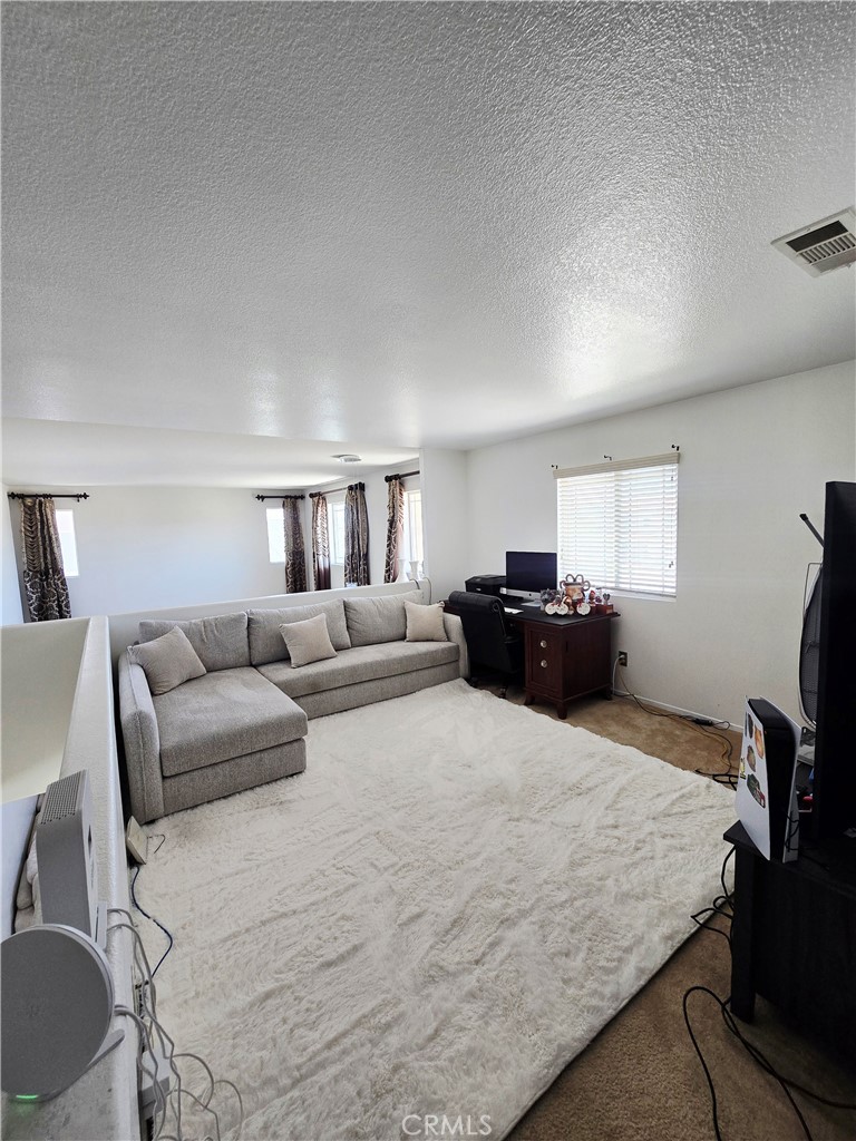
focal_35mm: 13
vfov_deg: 106.2
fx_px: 429
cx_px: 428
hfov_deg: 89.9
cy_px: 570
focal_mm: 2.2
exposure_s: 1/54.9
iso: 80
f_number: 2.2
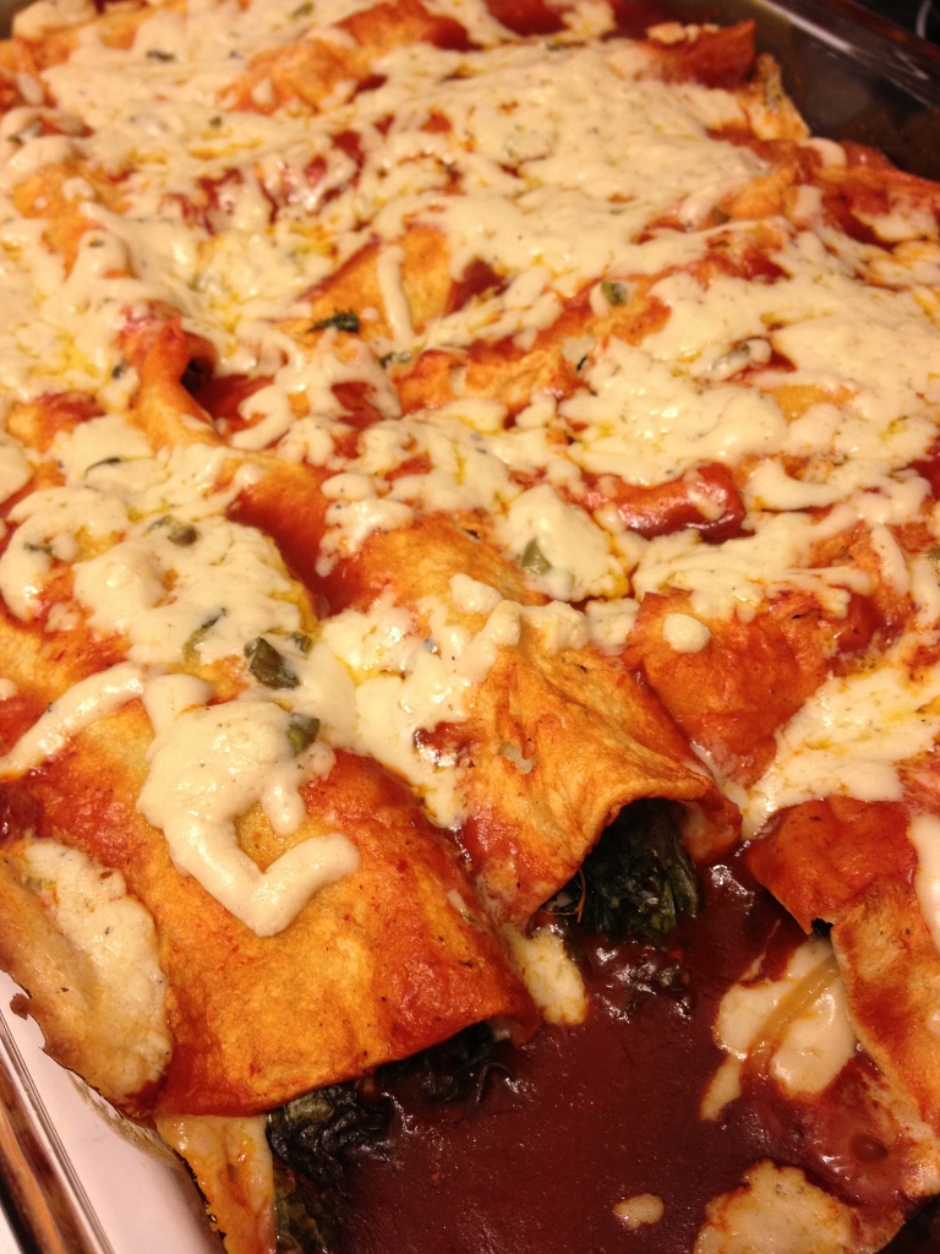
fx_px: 1267
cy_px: 627
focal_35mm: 35
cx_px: 470
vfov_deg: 52.6
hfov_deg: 40.7
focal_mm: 4.28
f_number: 2.4
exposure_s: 1/20
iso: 100
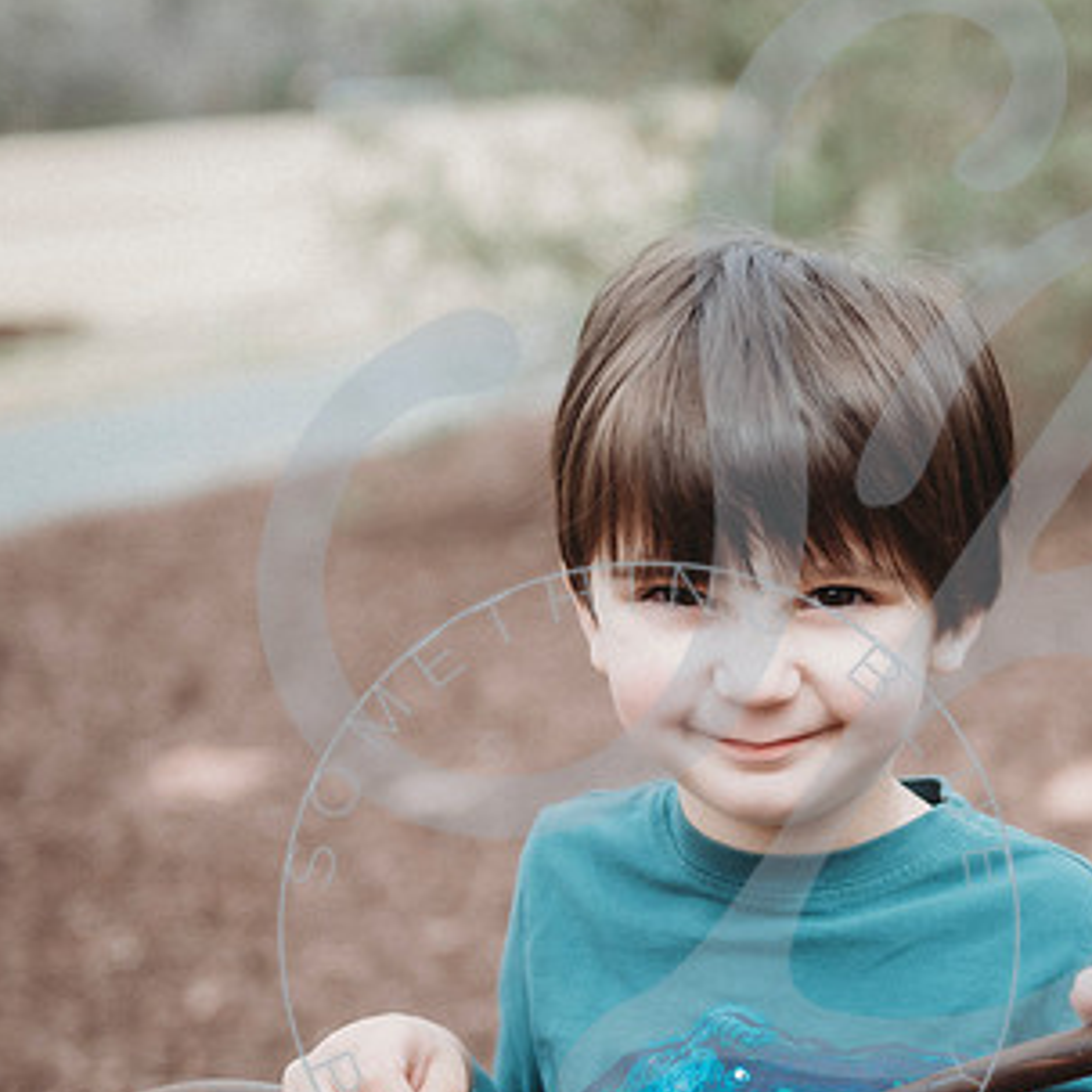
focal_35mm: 78
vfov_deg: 22.2
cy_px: 629
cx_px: 829
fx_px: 2784
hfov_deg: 22.0
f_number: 2.8
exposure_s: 1/500
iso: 100
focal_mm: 48
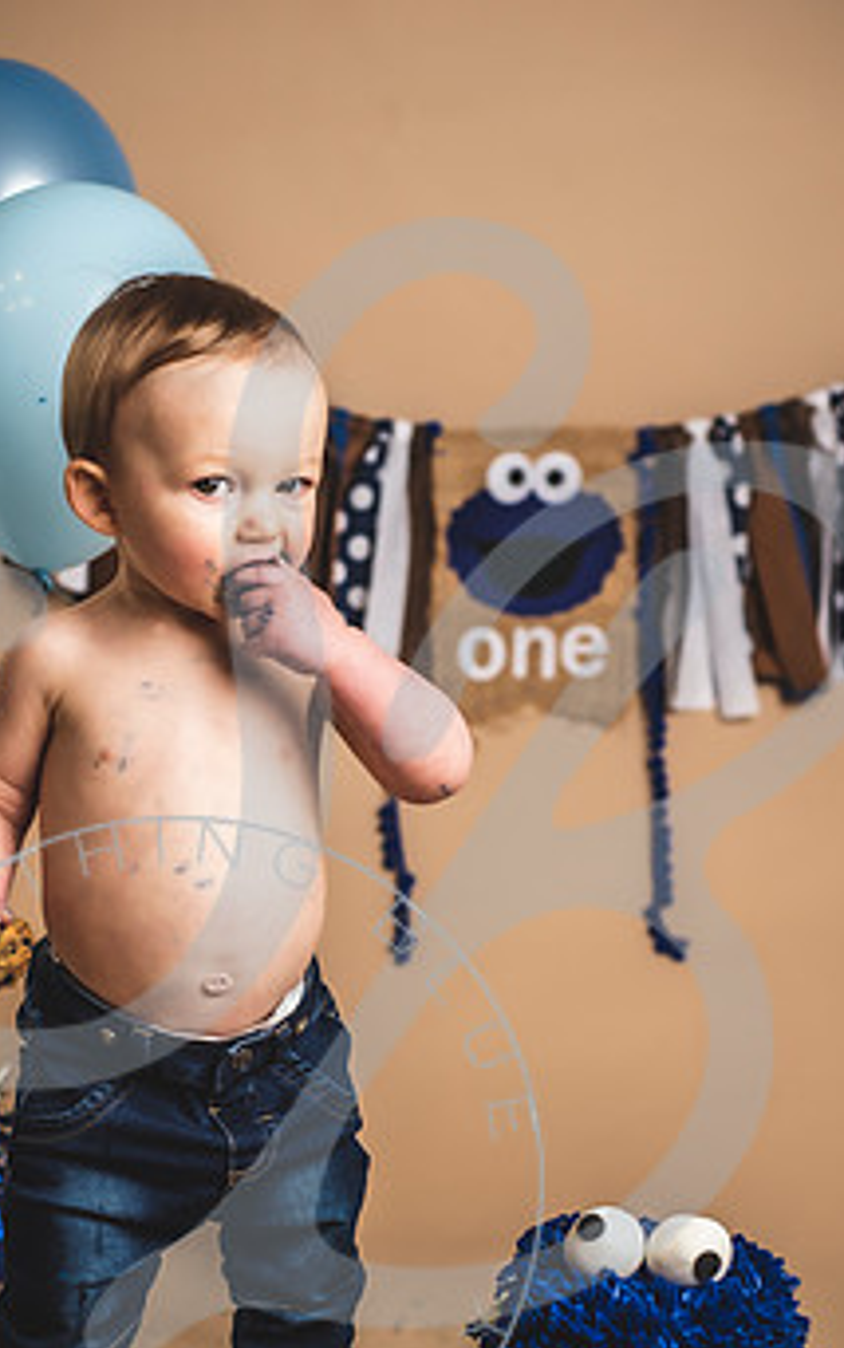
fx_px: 2464
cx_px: 355
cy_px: 883
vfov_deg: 30.4
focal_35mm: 67
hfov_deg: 19.4
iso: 200
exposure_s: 1/125
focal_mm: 50
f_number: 2.8
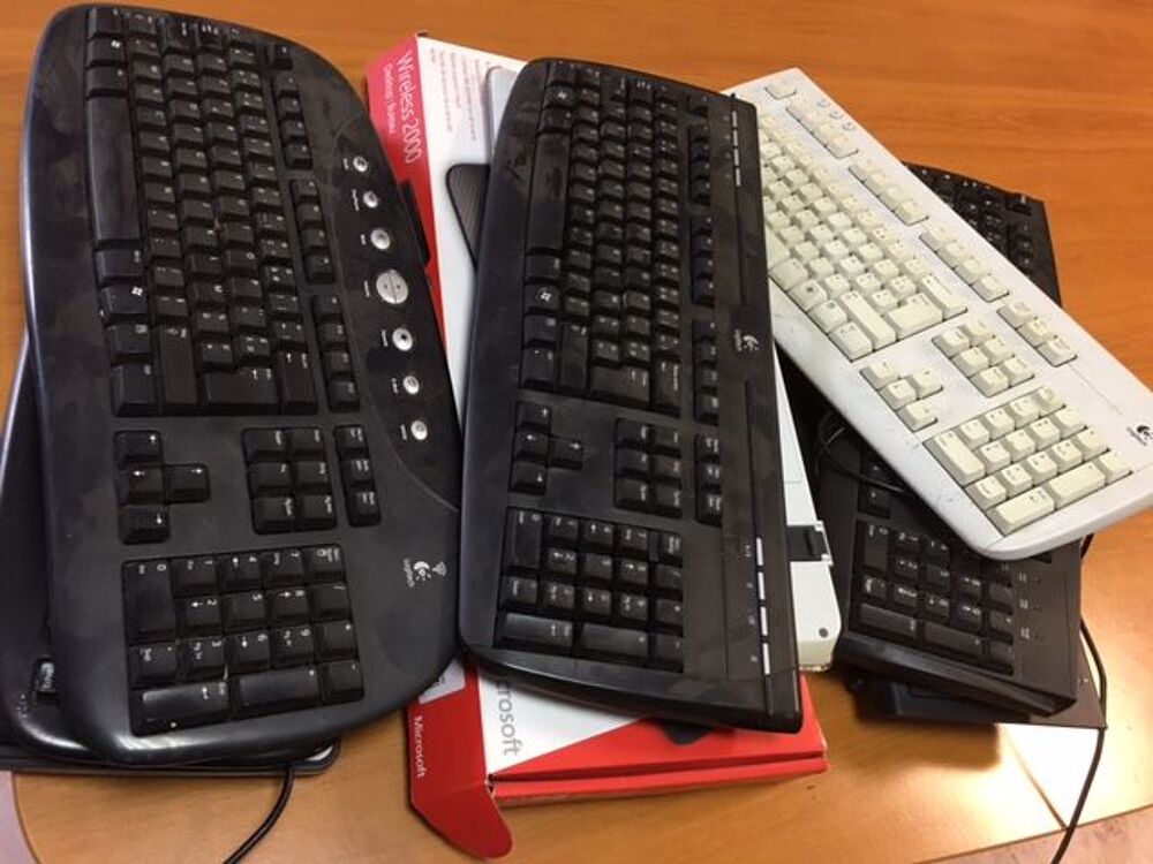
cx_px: 576
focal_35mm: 29
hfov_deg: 61.7
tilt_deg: -51.6
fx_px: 966
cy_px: 432
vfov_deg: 48.2
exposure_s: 1/17
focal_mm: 4.15
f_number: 2.2
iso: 64
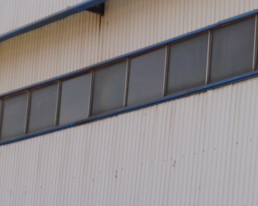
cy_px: 369
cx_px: 283
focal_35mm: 162
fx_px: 1237
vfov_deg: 9.1
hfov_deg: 11.7
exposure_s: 1/500
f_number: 5
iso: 100
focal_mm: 16
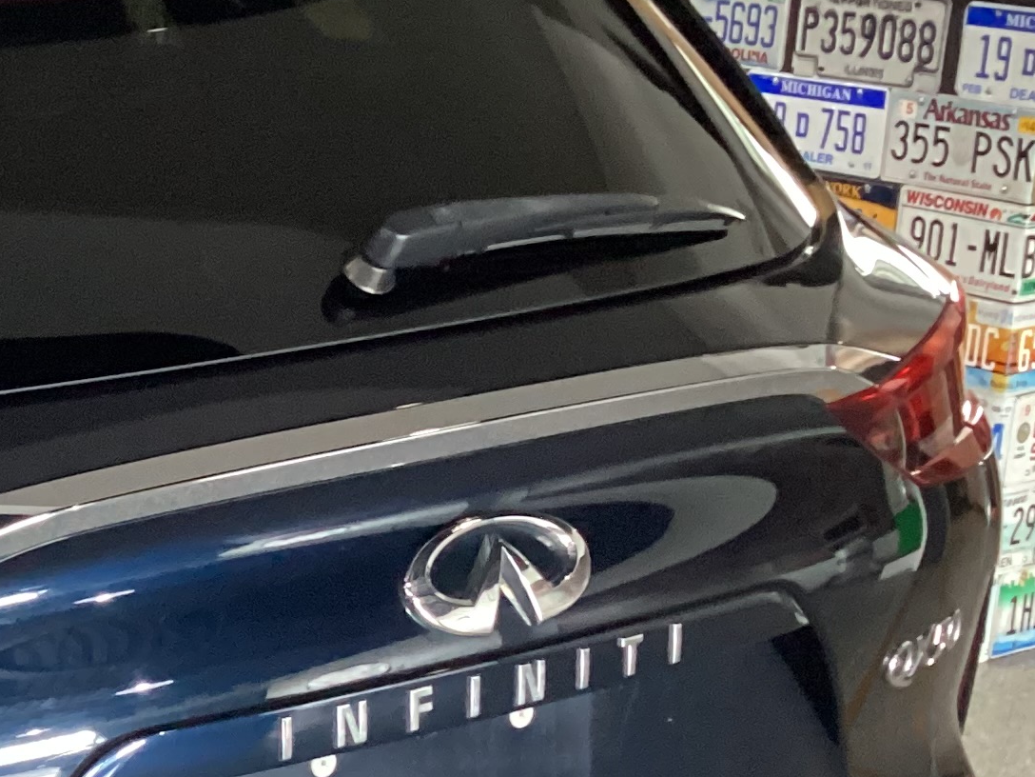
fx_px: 2781
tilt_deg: -21.0
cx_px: -280
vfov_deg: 15.7
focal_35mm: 93
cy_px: 671
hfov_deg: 19.6
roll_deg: +0.8
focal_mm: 3.3
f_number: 2.4
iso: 400
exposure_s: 1/40
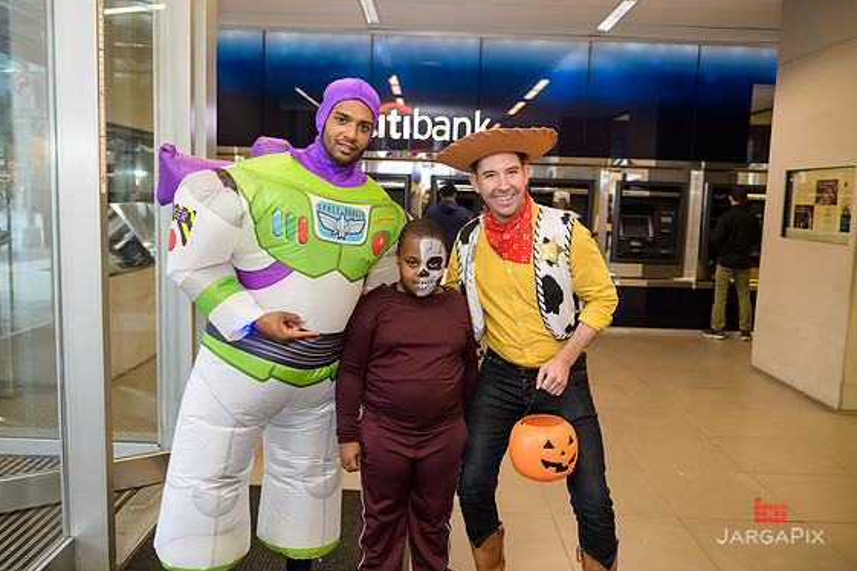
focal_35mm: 30
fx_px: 714
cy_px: 282
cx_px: 420
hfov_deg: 61.9
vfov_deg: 43.6
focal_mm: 29
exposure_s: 1/125
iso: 800
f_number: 3.2
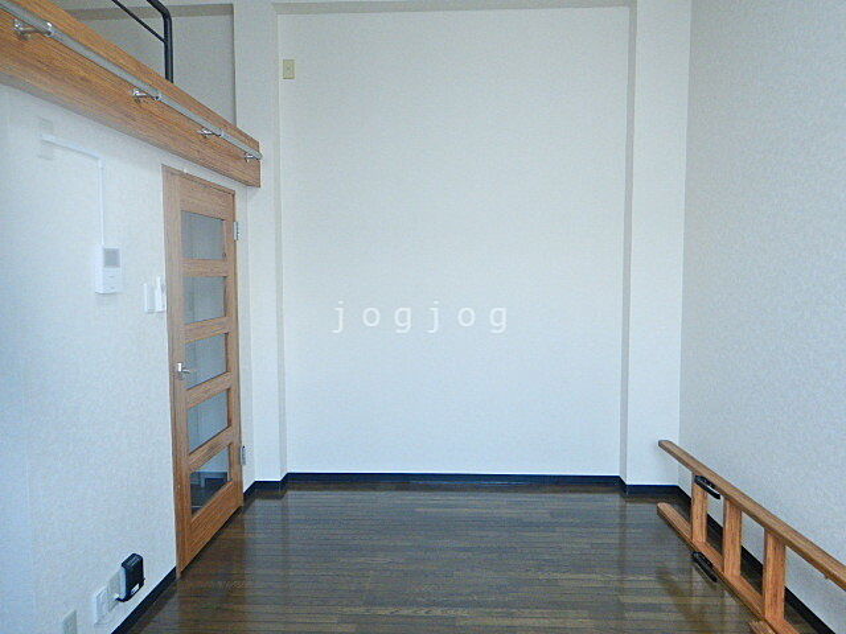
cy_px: 317
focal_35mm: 24
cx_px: 423
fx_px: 587
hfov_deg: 71.6
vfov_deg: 56.8
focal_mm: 4.3
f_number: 2.8
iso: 140
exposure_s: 1/30
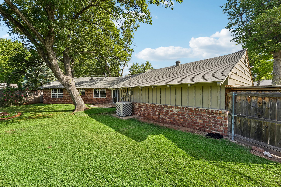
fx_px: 116
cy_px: 94
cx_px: 140
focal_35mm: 15
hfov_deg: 101.2
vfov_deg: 78.1
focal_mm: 14.8
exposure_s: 1/80
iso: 100
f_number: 8
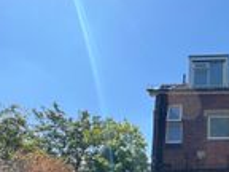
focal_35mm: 36
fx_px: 238
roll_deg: -1.0
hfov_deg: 43.9
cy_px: 169
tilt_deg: +11.1
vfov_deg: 36.1
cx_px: 229
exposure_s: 1/438
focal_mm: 1.57
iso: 32
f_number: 1.8
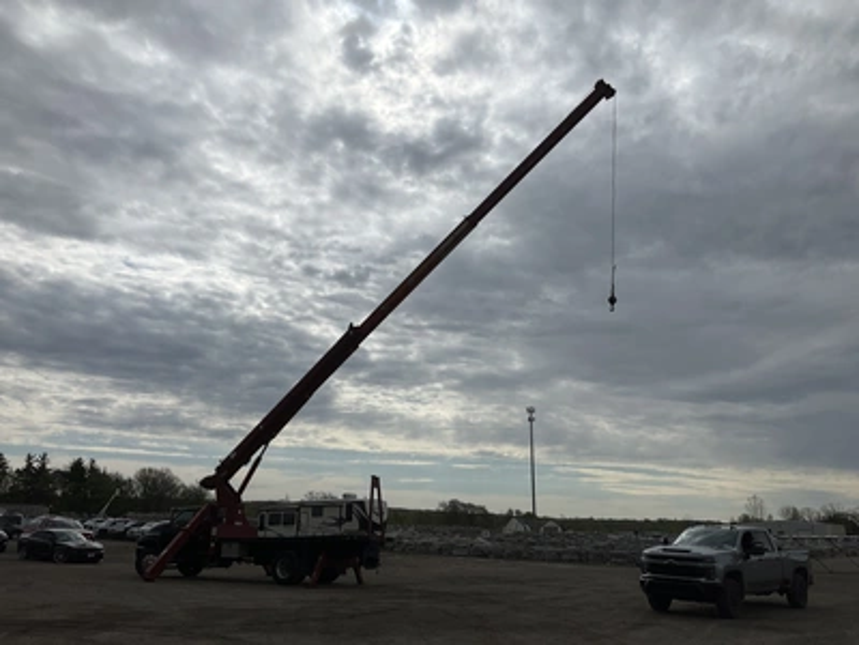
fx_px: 720
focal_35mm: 29
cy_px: 322
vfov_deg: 48.2
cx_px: 430
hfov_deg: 61.7
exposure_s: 1/8621
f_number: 1.8
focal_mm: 3
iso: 25
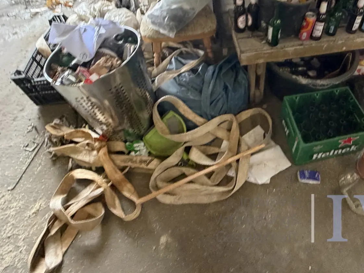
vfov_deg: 53.1
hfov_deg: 68.3
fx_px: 252
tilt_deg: -44.8
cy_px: 55
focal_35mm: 24
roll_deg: +6.5
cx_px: 260
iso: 320
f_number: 2.2
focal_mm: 2.22
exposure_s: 1/50
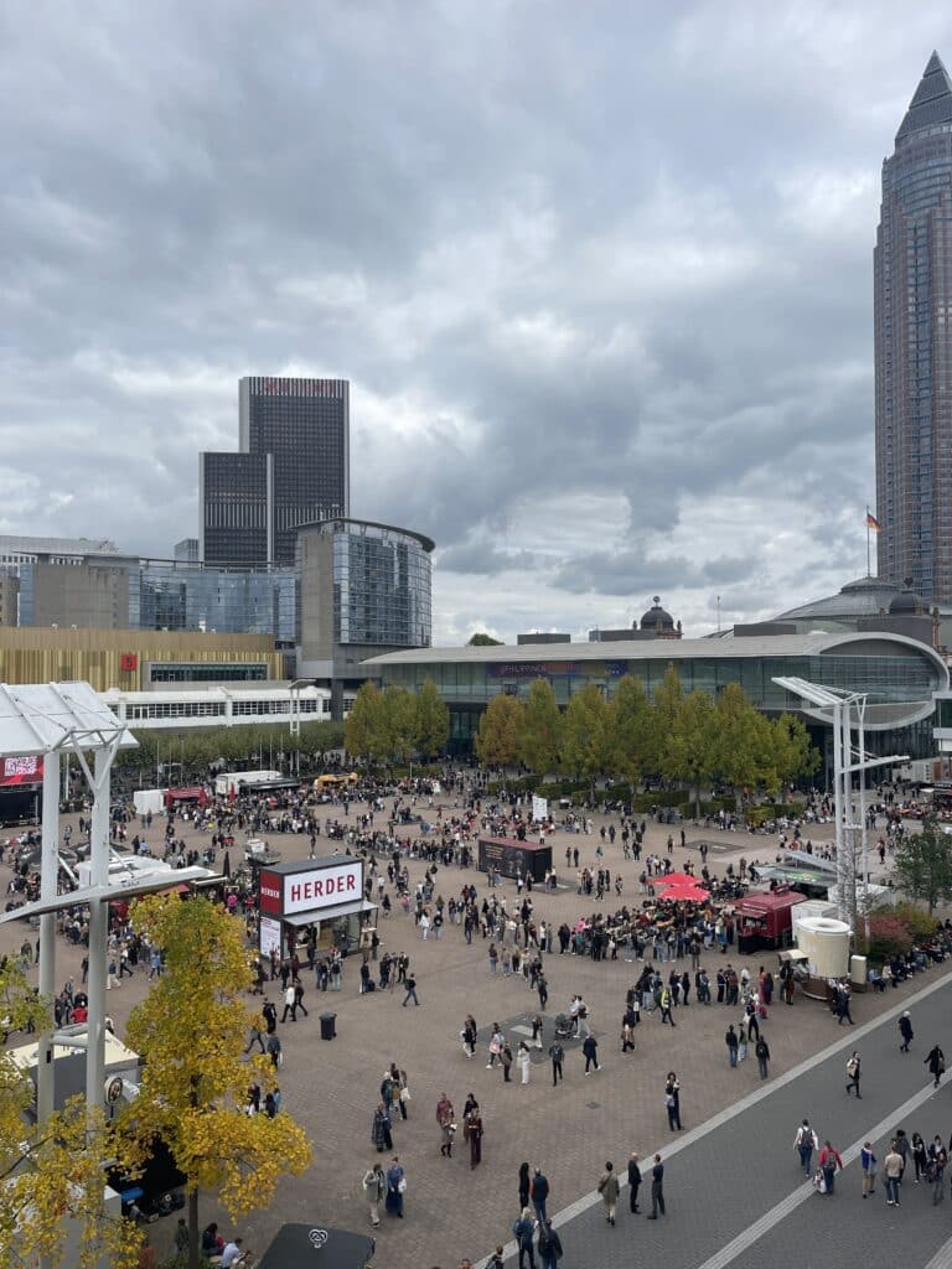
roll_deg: +1.5
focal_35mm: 25
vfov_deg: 69.4
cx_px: 476
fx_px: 917
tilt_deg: +3.2
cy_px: 634
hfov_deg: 54.9
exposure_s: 1/2786
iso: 32
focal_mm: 5.1
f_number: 1.6
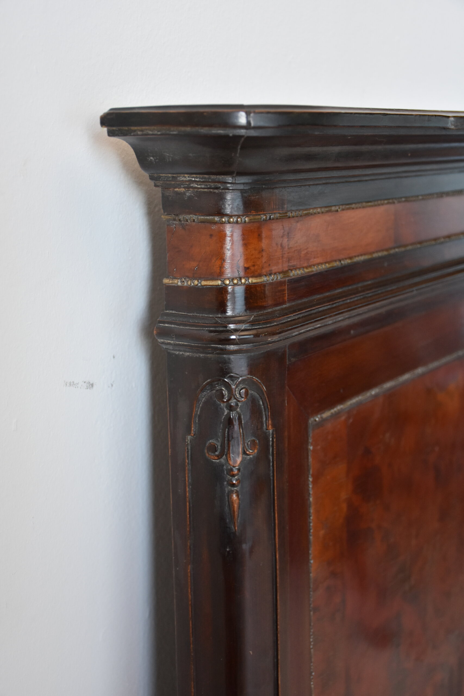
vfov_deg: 38.9
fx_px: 986
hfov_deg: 26.5
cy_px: 348
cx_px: 232
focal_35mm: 51
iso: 1000
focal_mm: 34
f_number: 4.2
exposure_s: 1/60
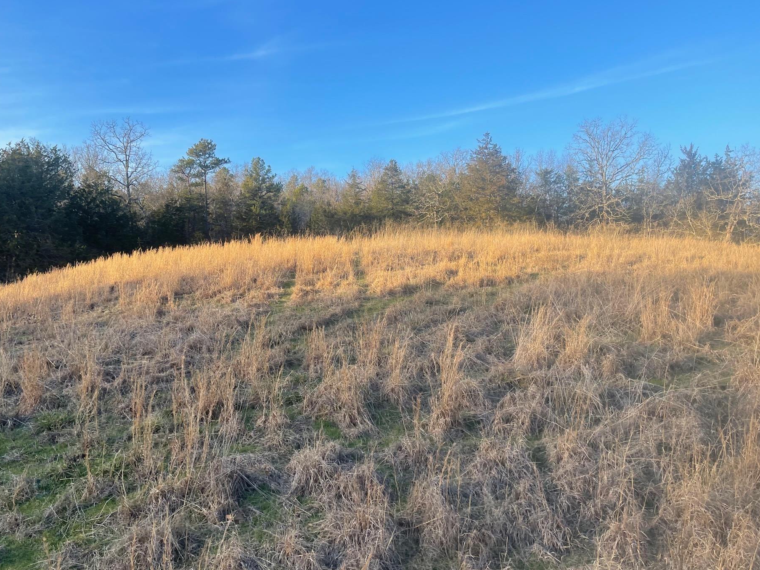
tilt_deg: -0.3
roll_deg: +1.6
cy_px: 310
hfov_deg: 61.6
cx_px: 372
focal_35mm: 29
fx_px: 637
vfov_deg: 48.2
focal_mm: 5.1
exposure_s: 1/713
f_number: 1.6
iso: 32
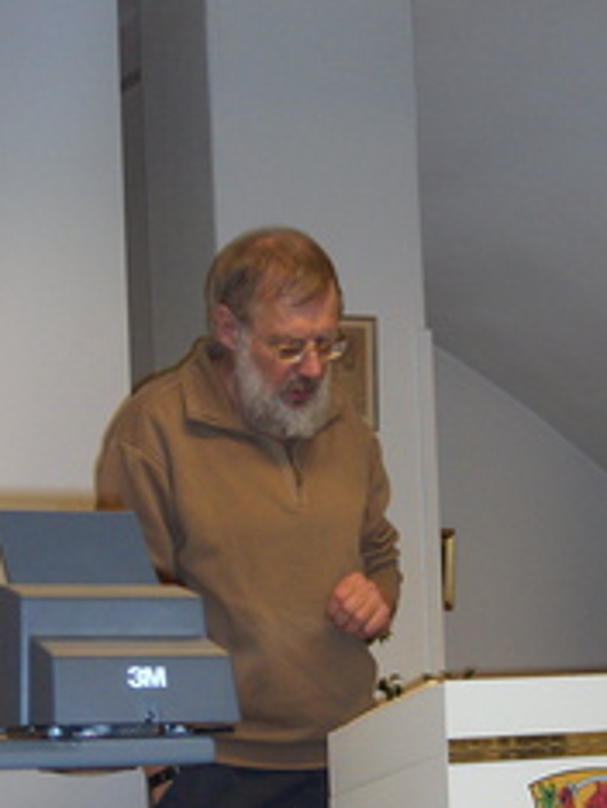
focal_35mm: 94
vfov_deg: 20.7
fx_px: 2194
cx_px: 340
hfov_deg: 15.7
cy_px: 584
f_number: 3.2
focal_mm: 11.4
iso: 100
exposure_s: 1/90
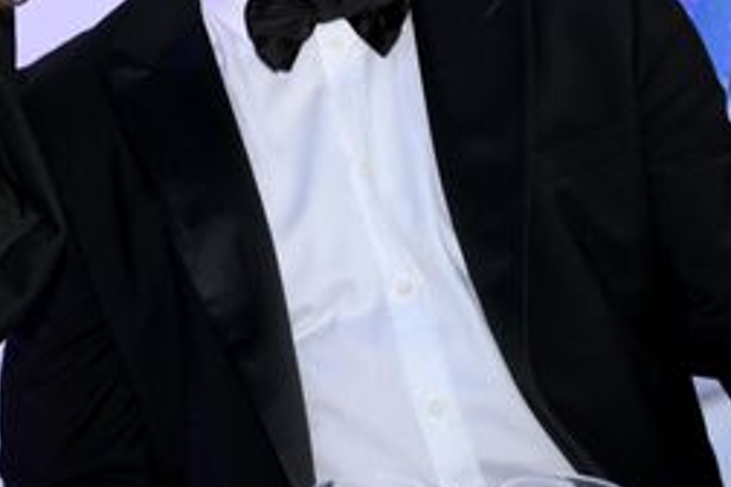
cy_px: 41
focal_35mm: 154
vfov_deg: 8.9
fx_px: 3127
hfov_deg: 13.3
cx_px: 119
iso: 1000
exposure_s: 1/160
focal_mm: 67
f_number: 7.1
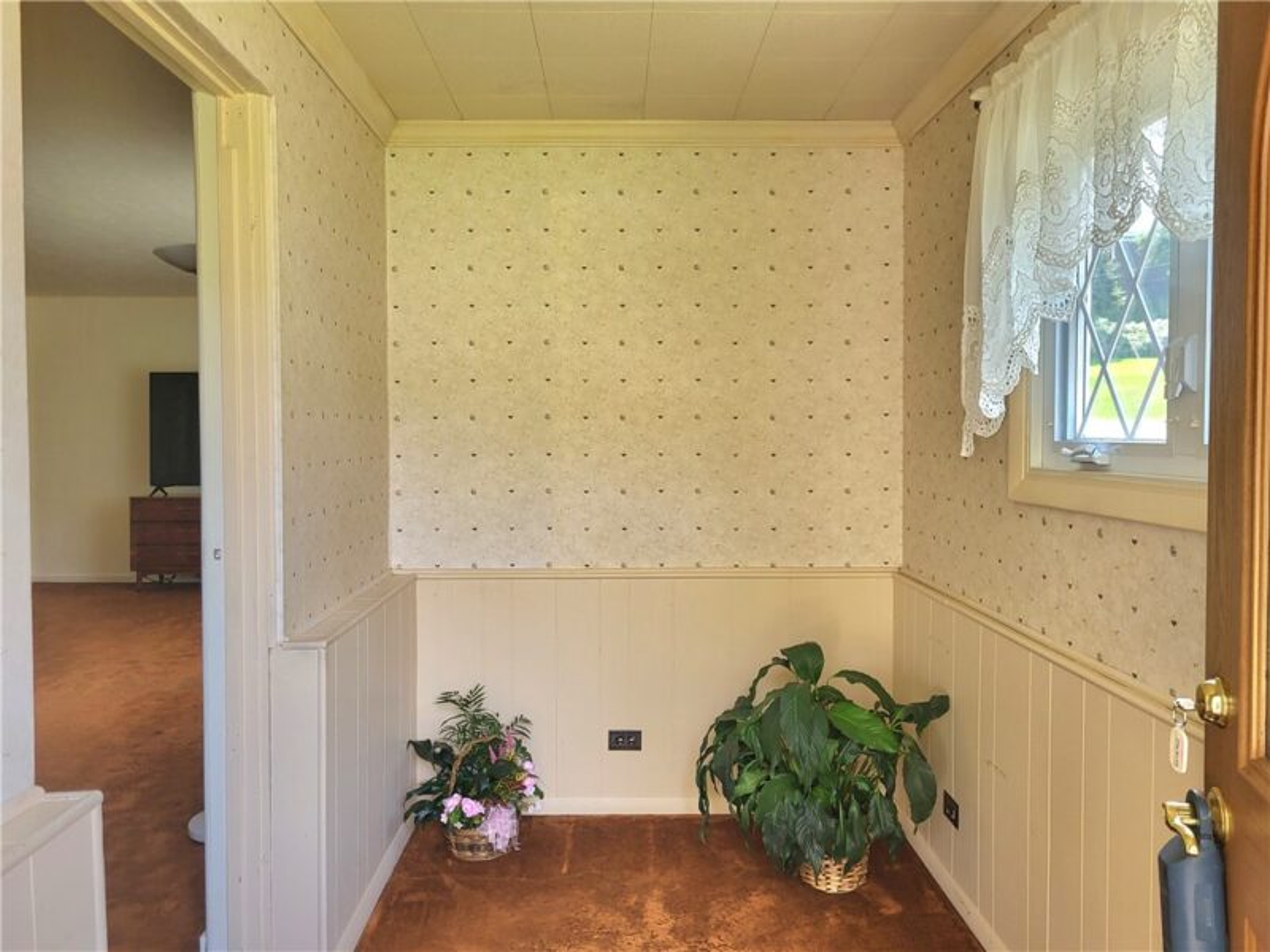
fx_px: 954
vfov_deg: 53.1
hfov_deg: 67.3
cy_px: 476
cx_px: 635
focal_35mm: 26
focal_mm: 5.4
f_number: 1.8
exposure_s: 1/120
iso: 100
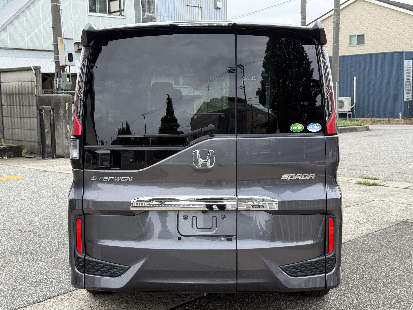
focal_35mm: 48
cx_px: 206
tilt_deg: -6.1
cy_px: 155
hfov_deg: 39.7
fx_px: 573
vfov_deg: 30.3
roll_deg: +1.8
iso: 100
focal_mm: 6.76
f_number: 1.78
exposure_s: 1/1285
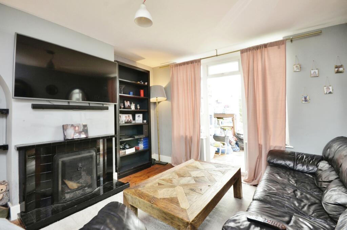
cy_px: 115
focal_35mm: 15
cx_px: 174
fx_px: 144
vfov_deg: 77.1
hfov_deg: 100.5
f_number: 8
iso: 400
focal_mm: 10
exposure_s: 1/8
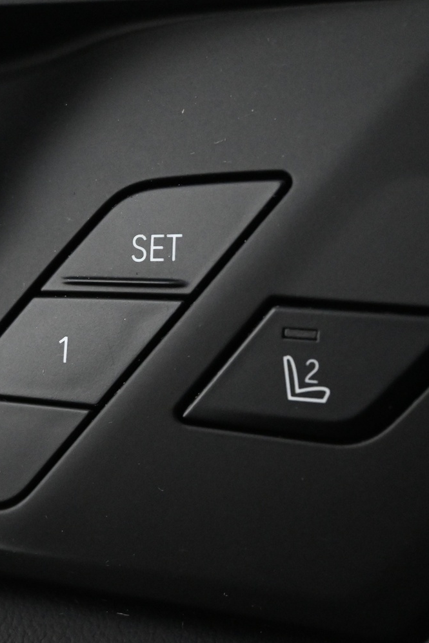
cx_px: 180
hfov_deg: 17.2
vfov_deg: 25.6
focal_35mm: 79
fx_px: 1415
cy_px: 333
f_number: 5
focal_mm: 32.5
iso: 5600
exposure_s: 1/50
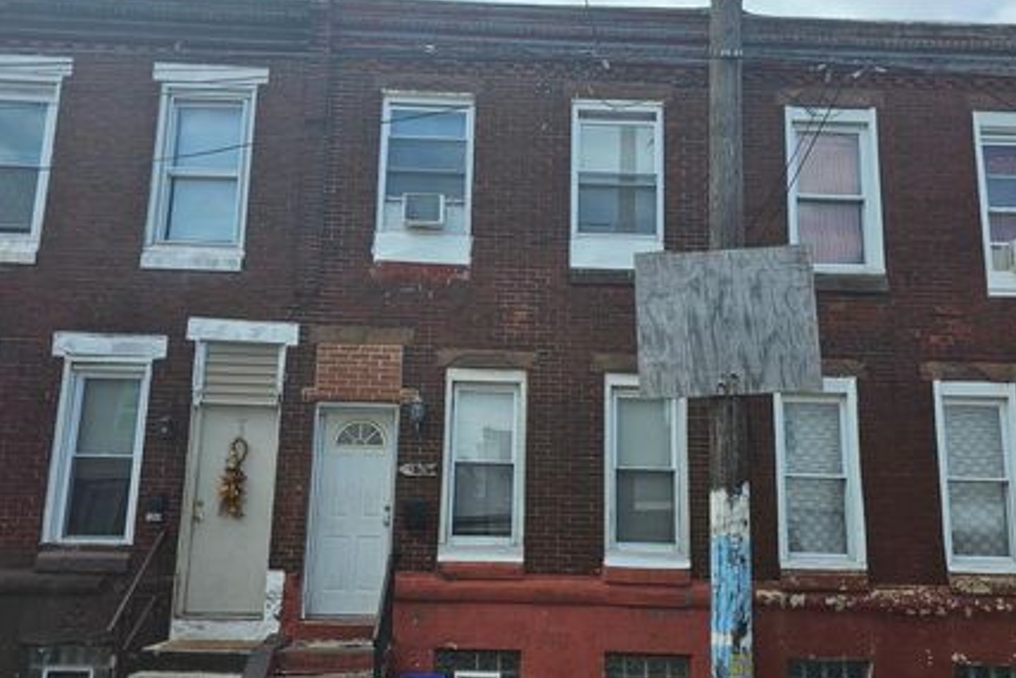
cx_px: 519
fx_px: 790
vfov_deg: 46.1
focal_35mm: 28
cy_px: 410
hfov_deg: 65.4
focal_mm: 6.3
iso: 10
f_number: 1.7
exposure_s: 1/577
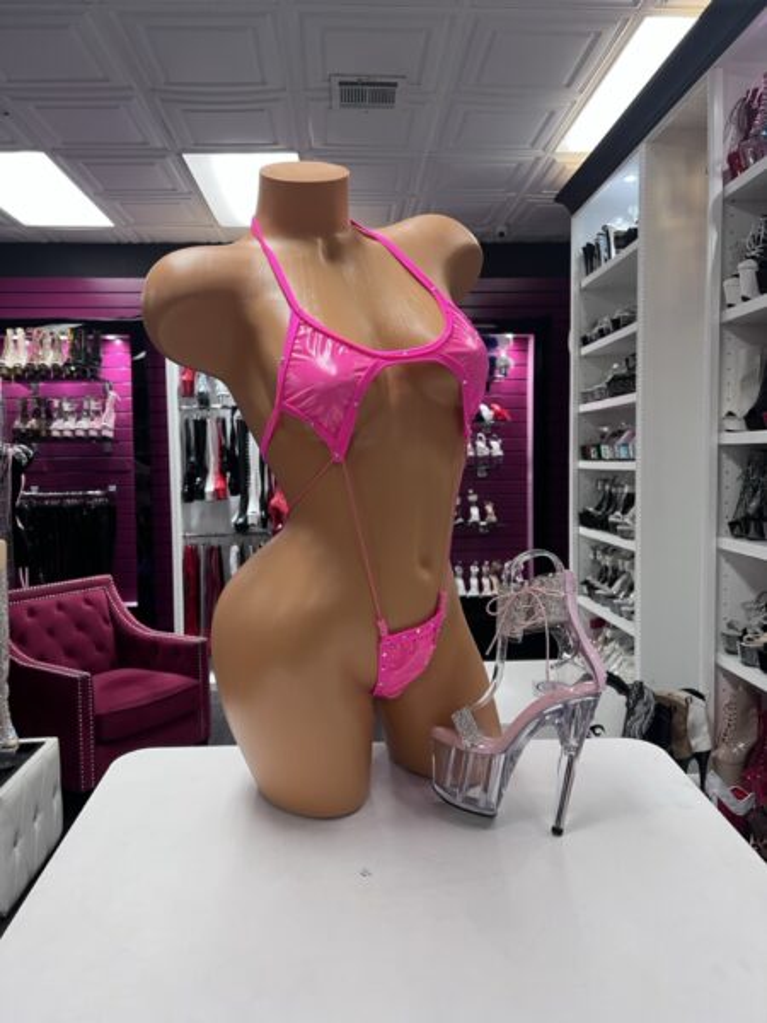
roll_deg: +1.6
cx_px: 384
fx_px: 768
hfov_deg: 53.1
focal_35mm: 26
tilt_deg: -3.7
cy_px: 512
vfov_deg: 67.3
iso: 80
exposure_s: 1/60
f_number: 1.5
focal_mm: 5.7
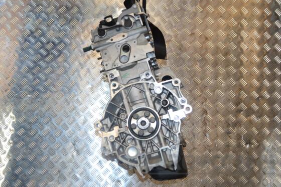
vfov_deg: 29.8
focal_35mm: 45
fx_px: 351
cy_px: 95
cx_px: 134
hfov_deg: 43.6
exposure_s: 1/60
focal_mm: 28
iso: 640
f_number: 4.5
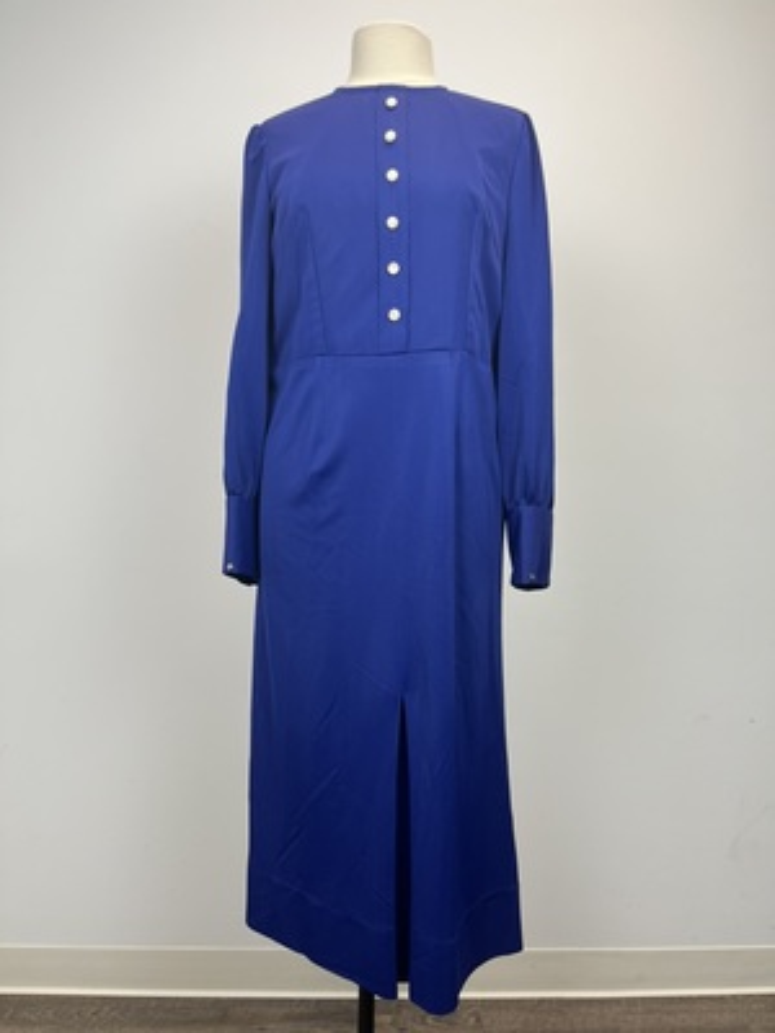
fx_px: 776
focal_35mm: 26
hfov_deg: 53.1
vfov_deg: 67.3
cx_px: 388
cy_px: 516
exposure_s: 1/120
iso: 80
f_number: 1.6
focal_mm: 5.1
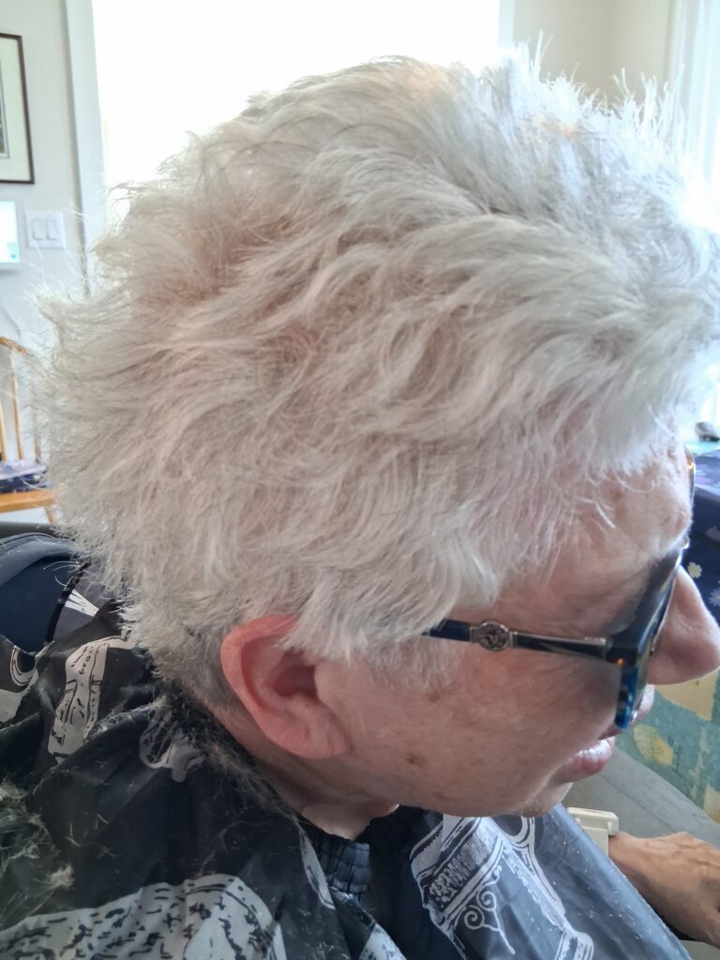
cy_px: 480
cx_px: 360
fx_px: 721
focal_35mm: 26
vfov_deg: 67.3
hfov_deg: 53.1
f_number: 1.8
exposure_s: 1/60
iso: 320
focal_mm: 3.98
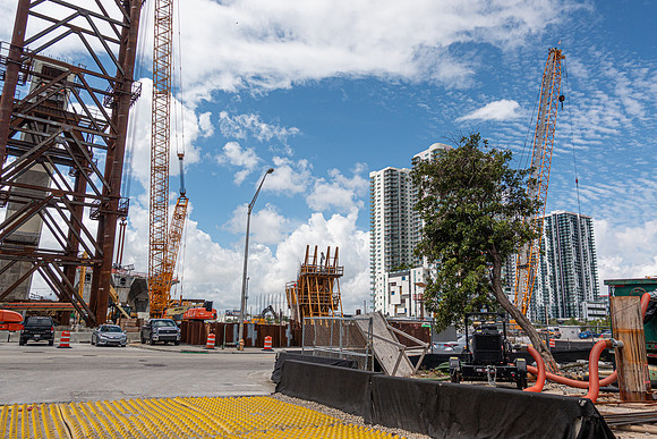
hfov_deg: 67.4
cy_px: 220
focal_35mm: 27
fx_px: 493
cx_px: 328
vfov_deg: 48.0
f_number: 4.5
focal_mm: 9.99
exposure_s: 1/160
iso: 125
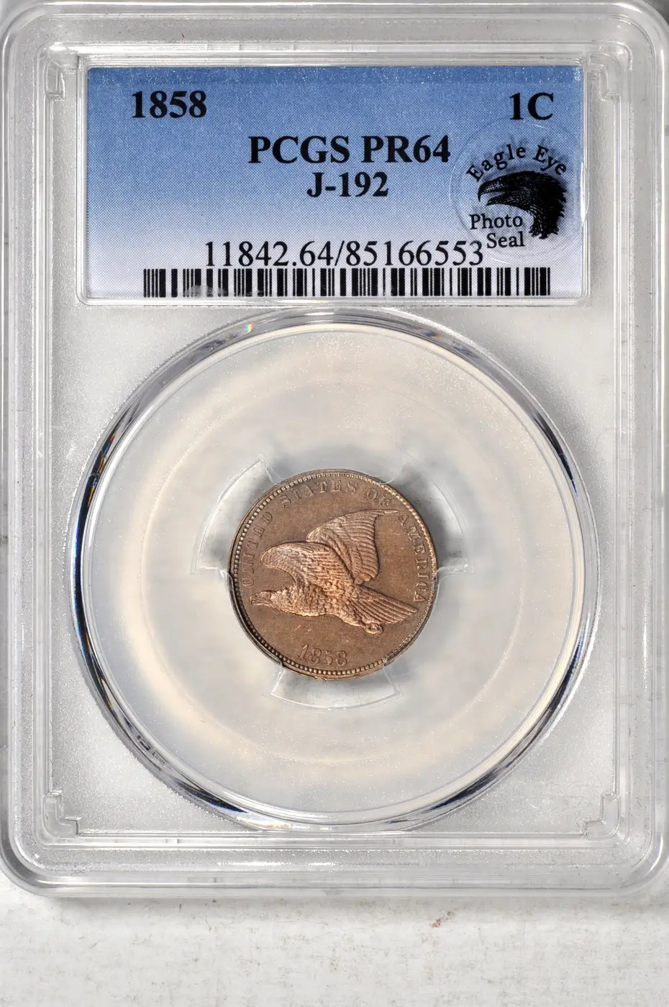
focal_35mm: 158
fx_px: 4401
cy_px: 504
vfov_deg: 13.1
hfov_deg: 8.7
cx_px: 334
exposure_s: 1/250
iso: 500
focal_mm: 105
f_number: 18
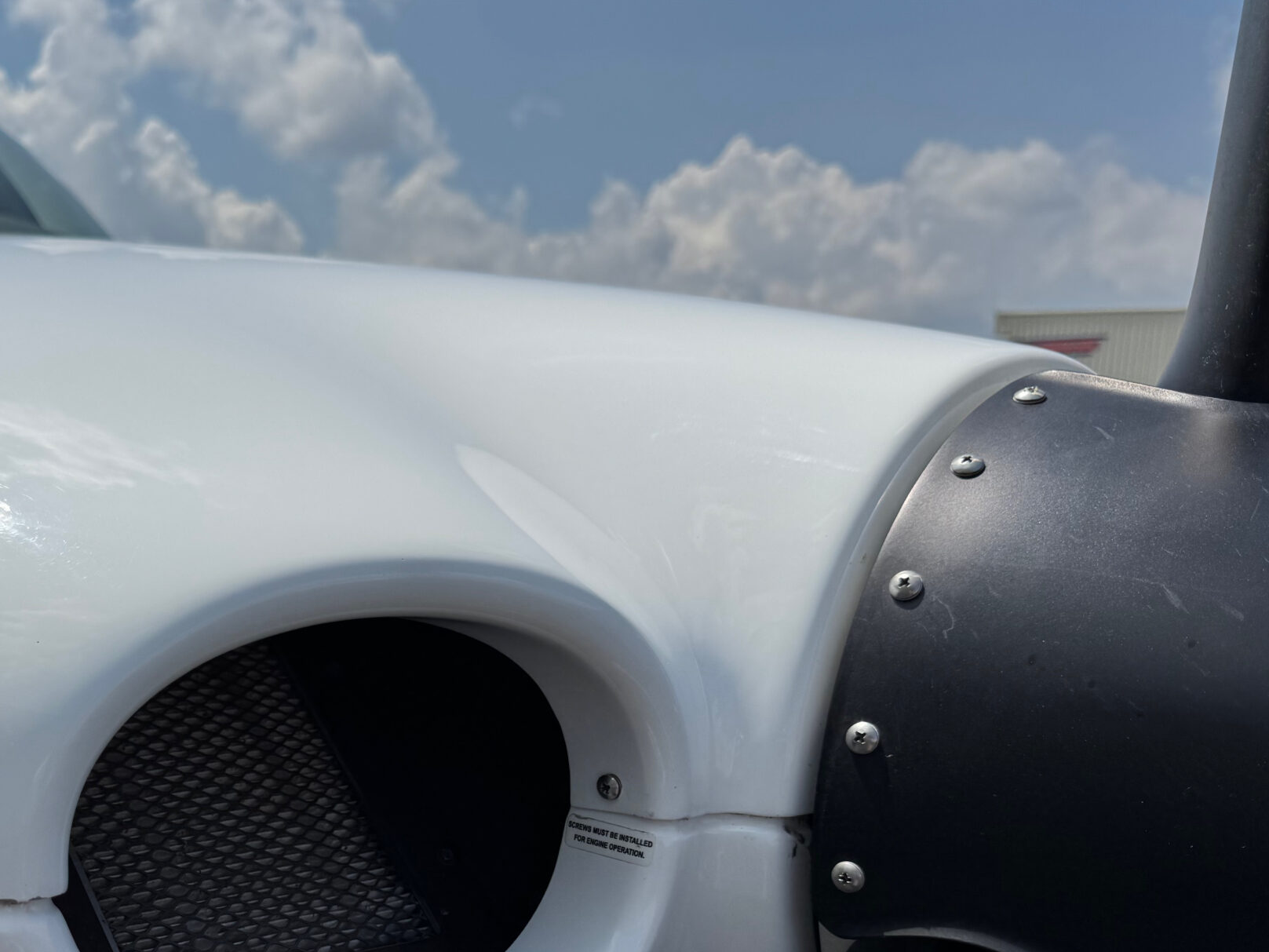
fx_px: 1393
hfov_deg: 46.9
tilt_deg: -13.0
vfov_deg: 36.7
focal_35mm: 38
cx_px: 295
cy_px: 734
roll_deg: -1.4
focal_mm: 6.76
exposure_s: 1/12346
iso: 80
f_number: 1.78
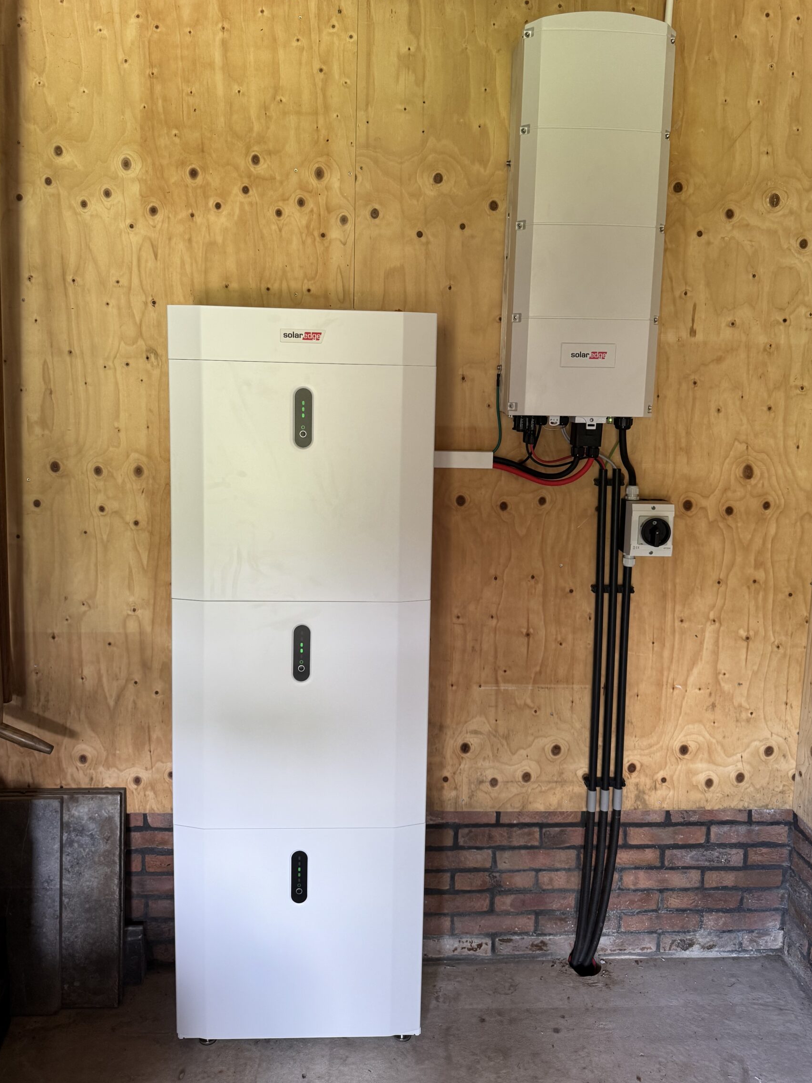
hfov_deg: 51.4
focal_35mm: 27
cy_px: 484
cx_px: 400
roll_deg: -1.6
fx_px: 844
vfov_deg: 65.2
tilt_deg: -7.7
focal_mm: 6.76
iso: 200
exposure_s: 1/99
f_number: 1.78
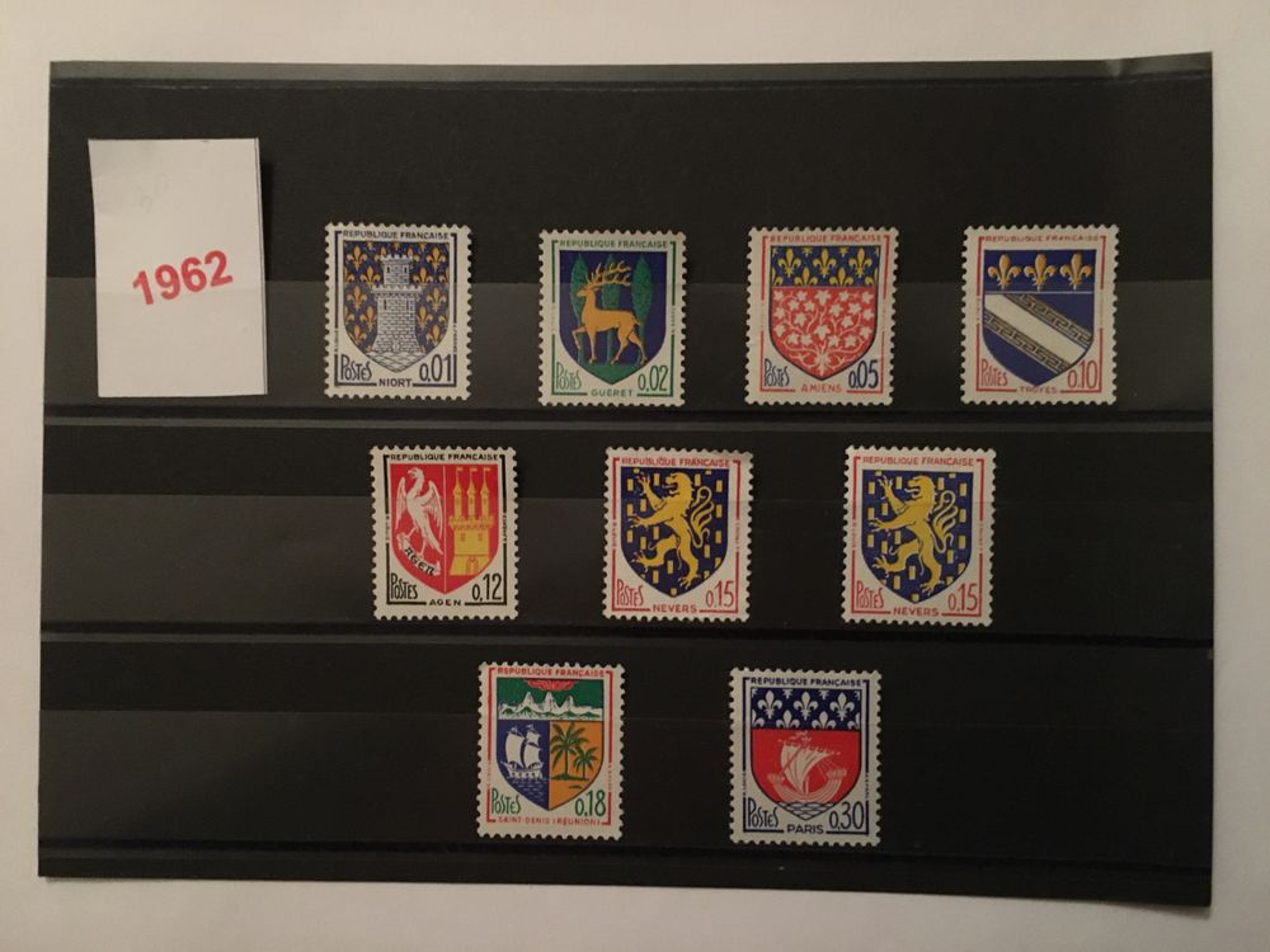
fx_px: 1064
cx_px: 635
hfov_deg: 61.7
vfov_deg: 48.2
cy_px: 476
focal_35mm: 29
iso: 500
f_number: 2.2
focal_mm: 4.15
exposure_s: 1/17
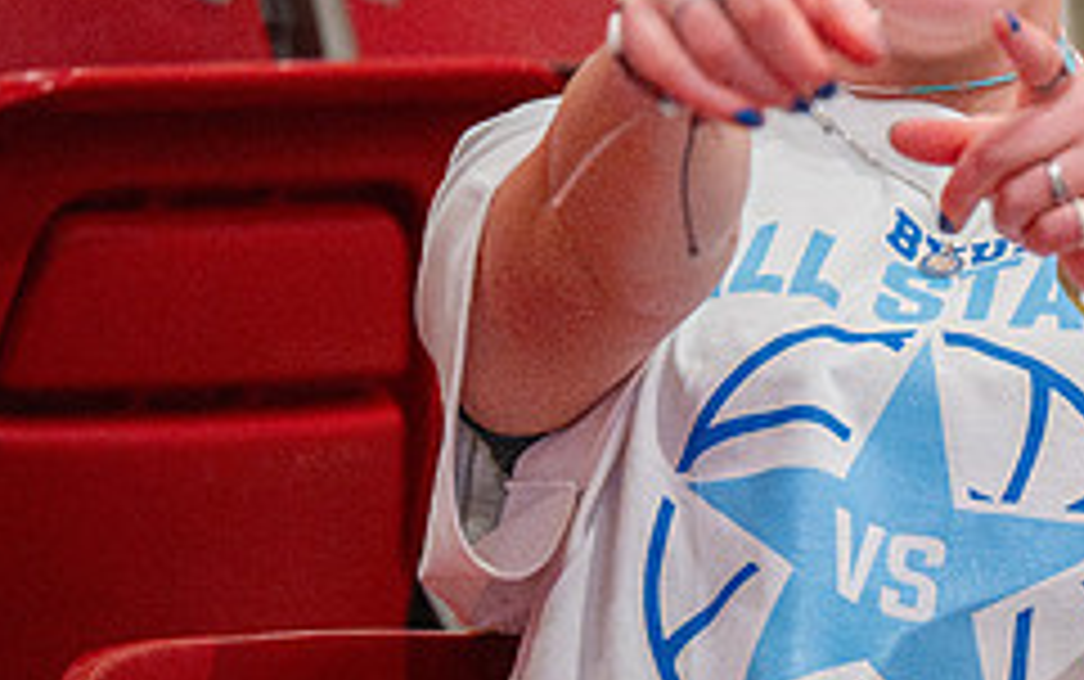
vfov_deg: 2.1
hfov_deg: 3.4
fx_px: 18122
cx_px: 1220
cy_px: 149
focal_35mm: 613
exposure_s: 1/250
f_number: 3.2
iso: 6400
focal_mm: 200
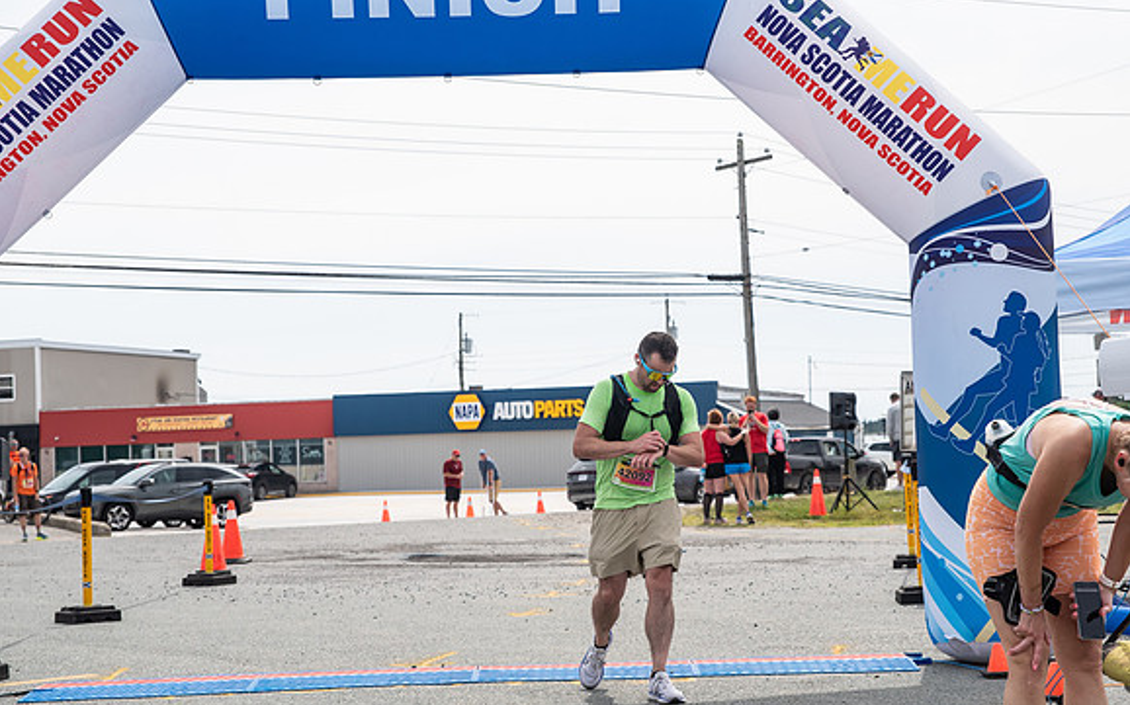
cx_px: 605
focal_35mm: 70
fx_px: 2155
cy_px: 368
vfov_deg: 18.6
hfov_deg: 29.4
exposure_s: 1/4000
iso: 800
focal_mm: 60
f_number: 4
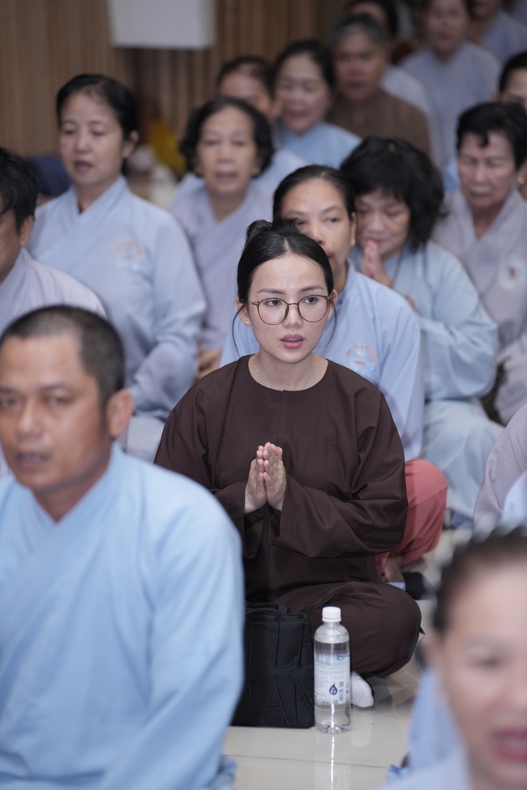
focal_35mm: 150
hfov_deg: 9.1
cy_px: 395
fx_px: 3293
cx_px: 264
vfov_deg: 13.7
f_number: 2.8
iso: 1000
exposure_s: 1/160
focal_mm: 150
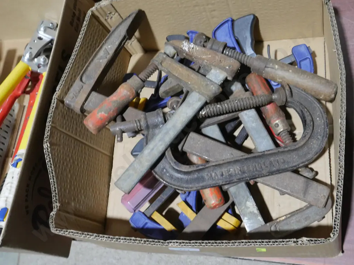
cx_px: 177
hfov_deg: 44.8
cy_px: 132
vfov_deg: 34.3
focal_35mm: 42
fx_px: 430
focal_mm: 21
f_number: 9
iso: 2500
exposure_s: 1/60
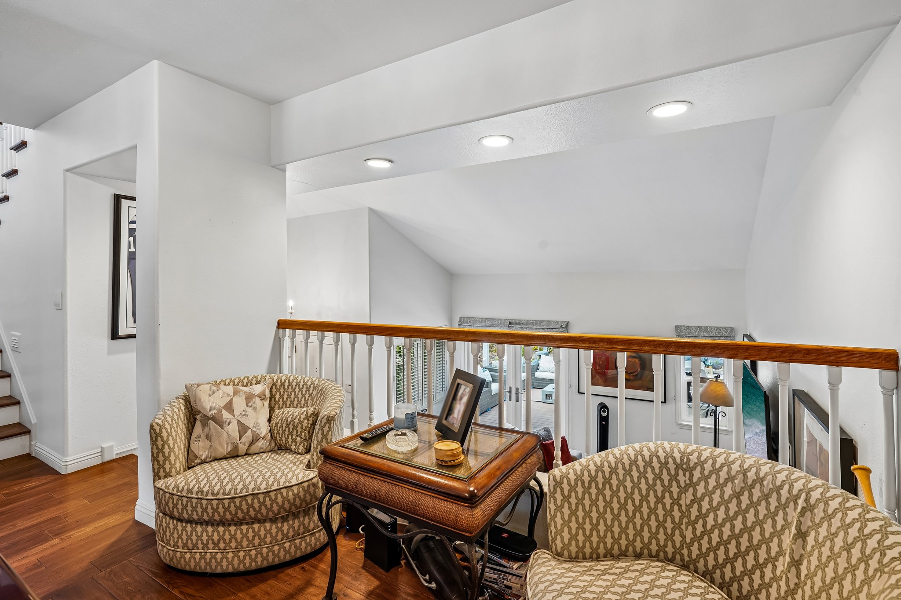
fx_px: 400
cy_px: 300
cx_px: 450
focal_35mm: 16
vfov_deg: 73.7
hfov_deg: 96.7
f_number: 8
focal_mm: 16
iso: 400
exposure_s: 1/13
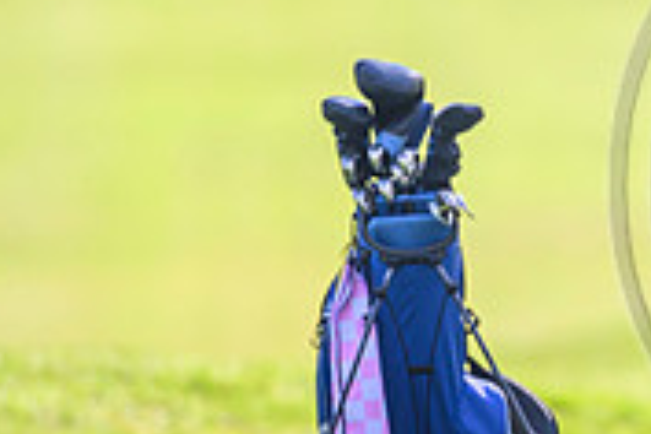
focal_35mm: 1308
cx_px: 986
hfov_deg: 1.6
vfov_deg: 1.1
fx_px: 23651
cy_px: 182
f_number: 2.8
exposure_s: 1/3200
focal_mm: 400
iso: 500
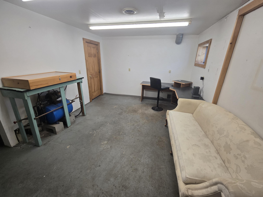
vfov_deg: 89.9
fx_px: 99
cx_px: 132
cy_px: 98
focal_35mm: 13
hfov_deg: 106.2
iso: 125
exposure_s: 1/60
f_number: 2.2
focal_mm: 2.2
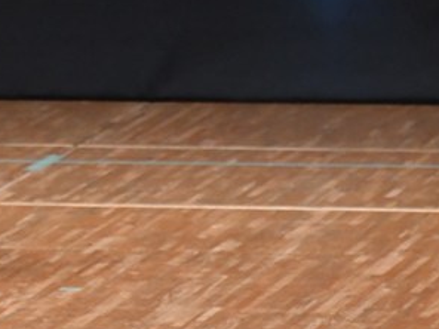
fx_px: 9588
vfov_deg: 2.0
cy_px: -4
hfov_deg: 2.6
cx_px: -41
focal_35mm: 756
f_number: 5.6
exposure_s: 1/400
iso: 5000
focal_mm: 200
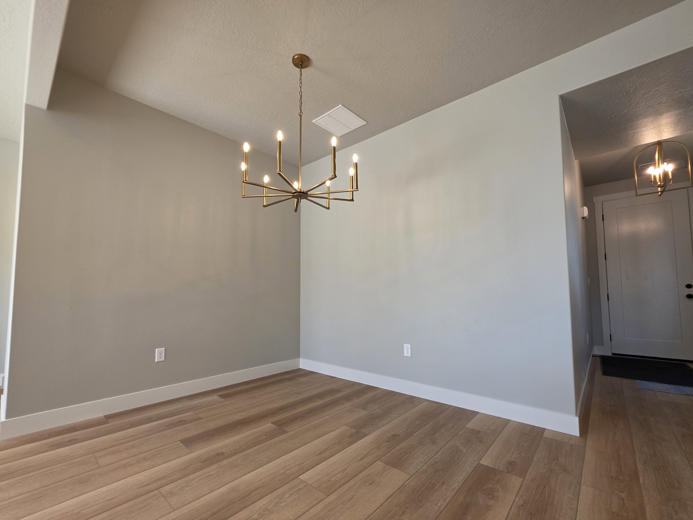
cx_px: 339
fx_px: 280
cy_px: 278
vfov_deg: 85.6
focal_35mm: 14
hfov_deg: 102.0
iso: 80
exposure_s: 1/120
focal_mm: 2.2
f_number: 1.9
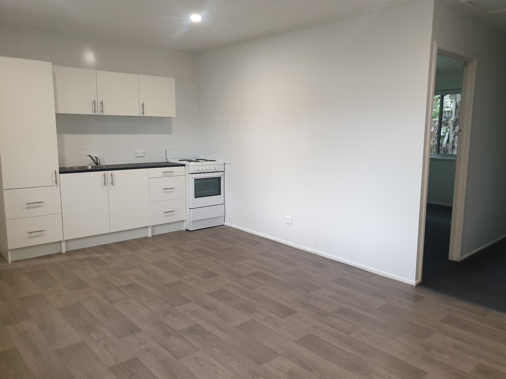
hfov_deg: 67.3
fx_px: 380
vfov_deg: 53.1
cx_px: 253
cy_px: 190
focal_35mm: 26
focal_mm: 4.3
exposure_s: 1/50
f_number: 2.4
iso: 200
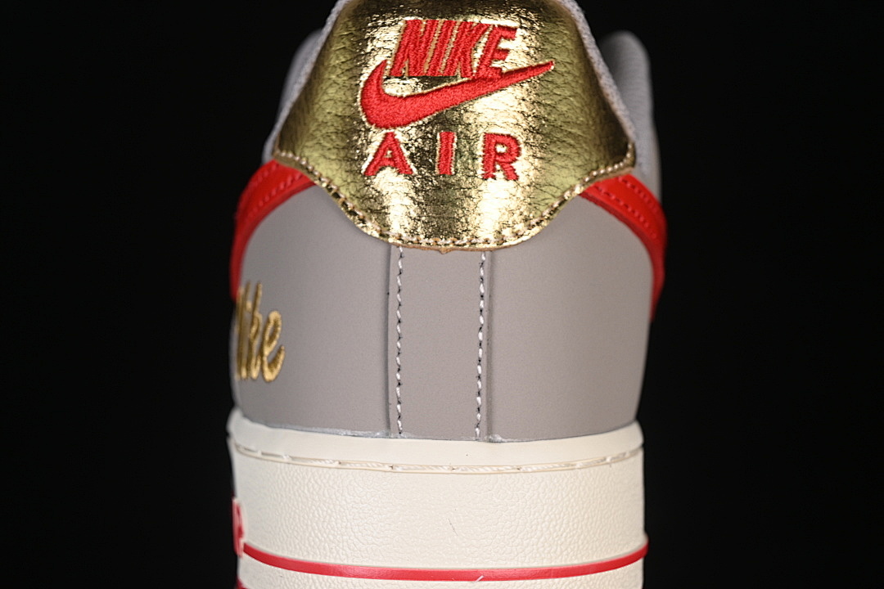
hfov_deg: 27.0
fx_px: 1842
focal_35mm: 75
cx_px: 442
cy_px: 294
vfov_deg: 18.2
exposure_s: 1/60
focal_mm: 50
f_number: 7.1
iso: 160
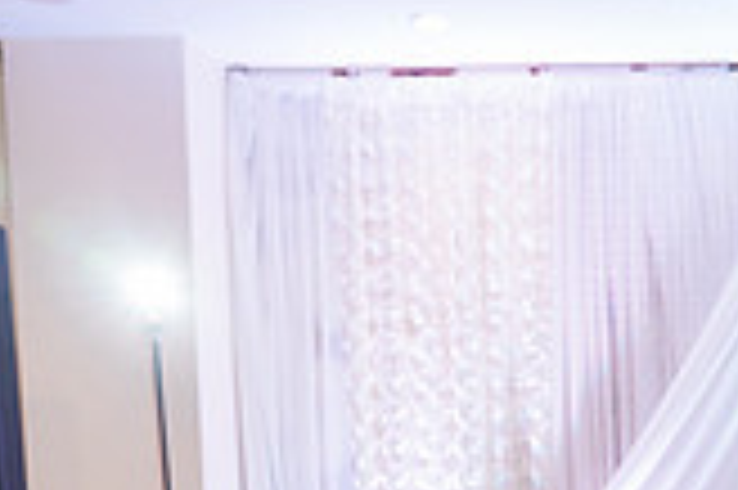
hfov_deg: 21.3
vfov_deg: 14.5
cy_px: 811
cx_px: 999
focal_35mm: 85
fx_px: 1741
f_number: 2.8
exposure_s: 1/160
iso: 800
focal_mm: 24
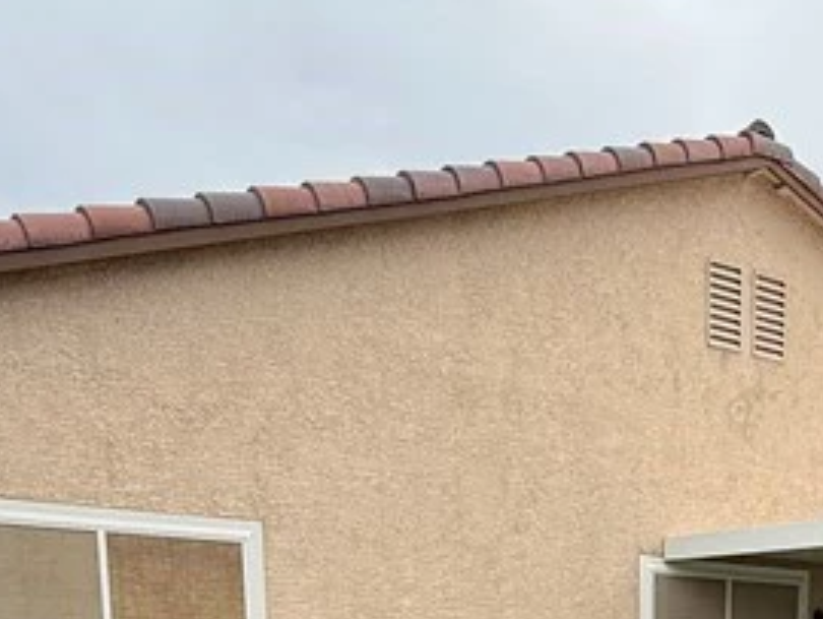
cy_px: 912
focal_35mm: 53
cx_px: 643
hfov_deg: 35.1
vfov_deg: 22.8
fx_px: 1261
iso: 50
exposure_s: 1/1167
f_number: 2.2
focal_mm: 2.22
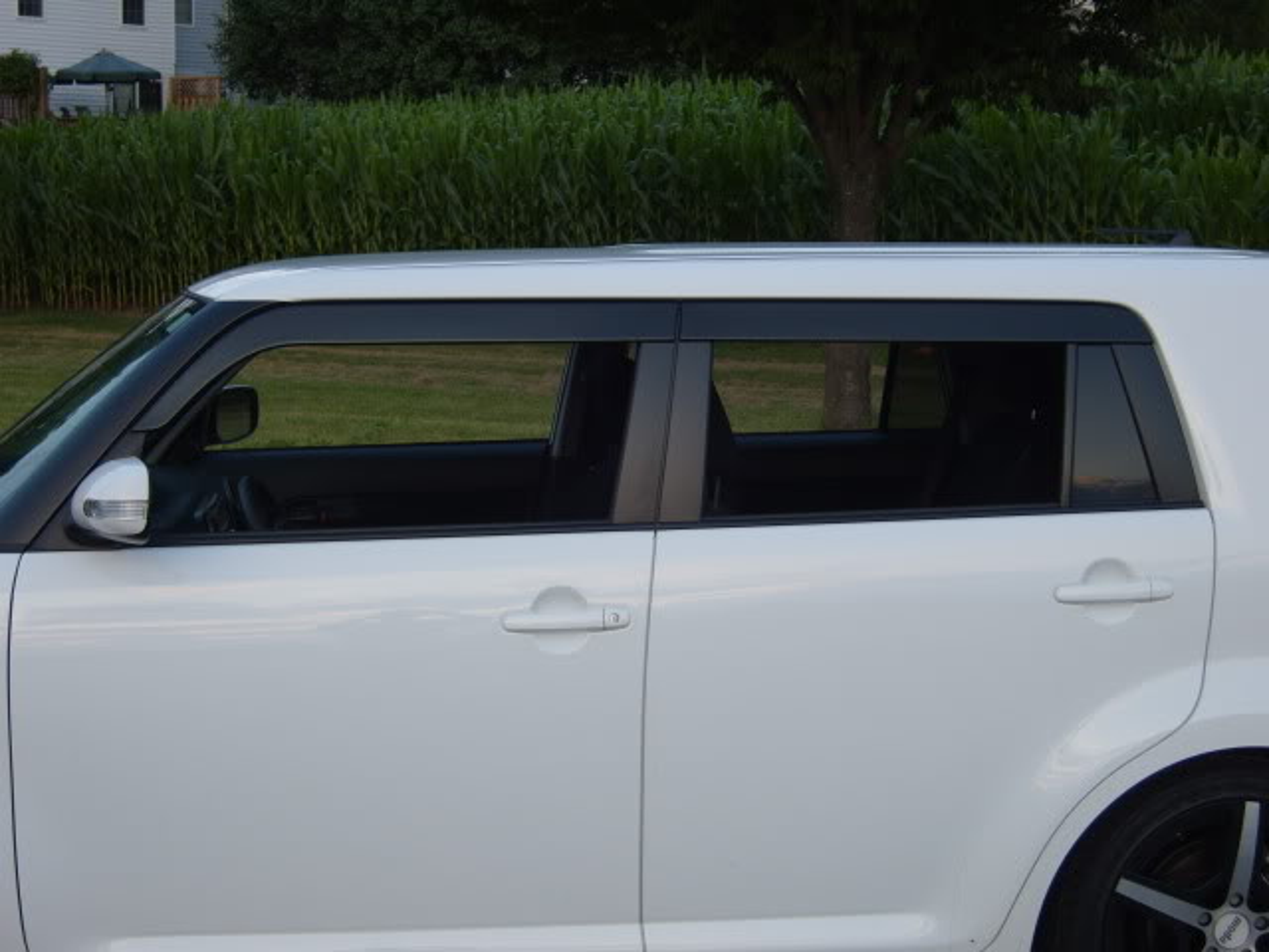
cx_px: 634
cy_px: 476
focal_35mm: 62
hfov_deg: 31.2
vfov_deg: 23.7
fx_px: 2273
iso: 80
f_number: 3.8
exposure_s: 1/90
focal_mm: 13
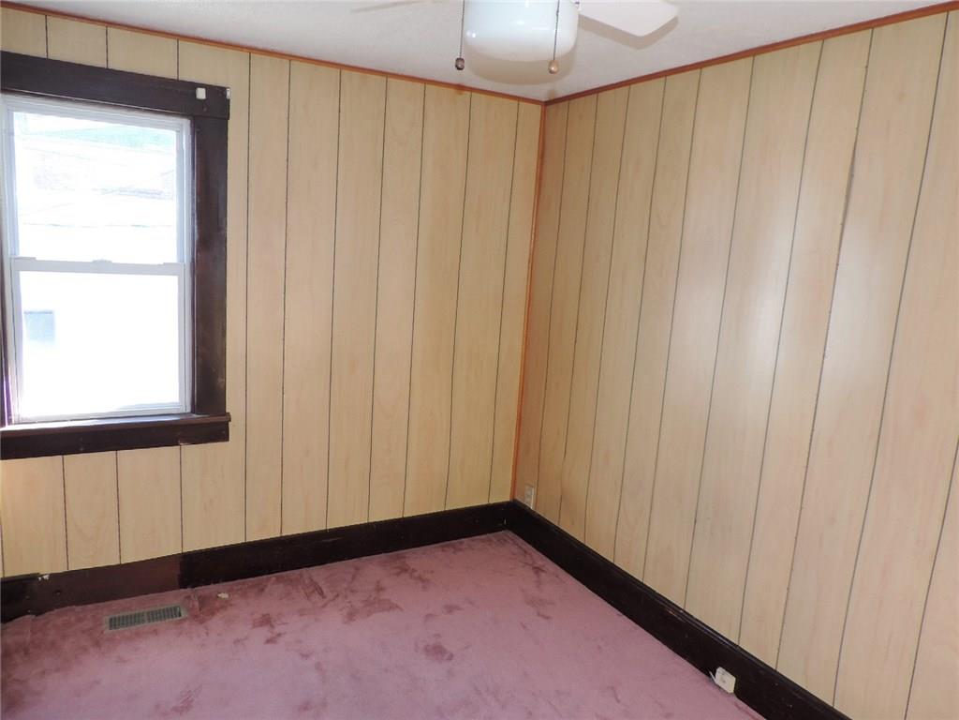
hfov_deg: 71.6
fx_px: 665
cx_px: 480
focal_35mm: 24
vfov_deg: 56.8
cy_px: 360
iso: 160
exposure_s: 1/40
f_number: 3
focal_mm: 4.3
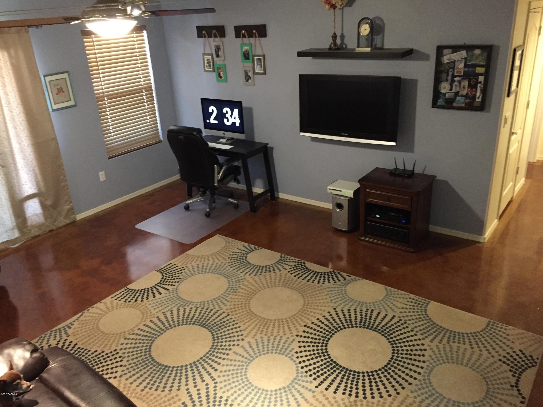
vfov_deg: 48.2
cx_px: 272
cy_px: 204
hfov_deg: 61.7
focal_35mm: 29
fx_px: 455
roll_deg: +3.7
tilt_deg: -21.3
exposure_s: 1/15
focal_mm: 4.15
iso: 320
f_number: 2.2
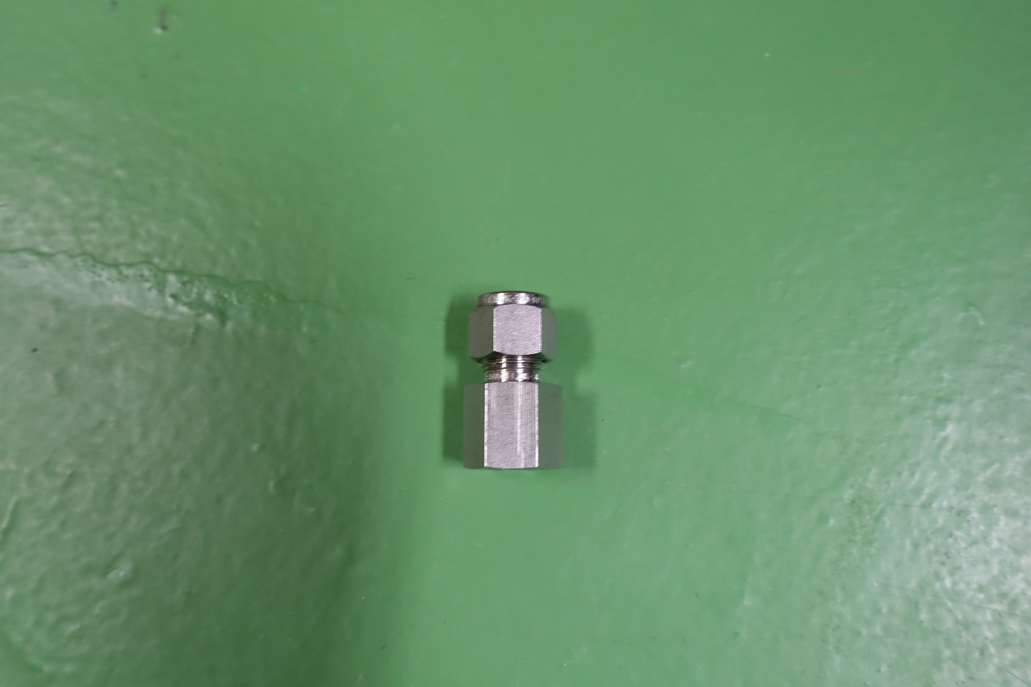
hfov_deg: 60.3
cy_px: 344
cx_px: 516
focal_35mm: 31
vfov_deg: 42.3
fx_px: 888
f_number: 2.5
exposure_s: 1/40
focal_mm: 11.22
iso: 800
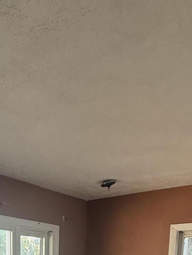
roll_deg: -1.5
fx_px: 348
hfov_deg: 29.5
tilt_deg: -8.3
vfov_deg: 31.5
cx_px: 16
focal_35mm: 47
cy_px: 328
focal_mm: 2.22
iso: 200
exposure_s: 1/99
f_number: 2.2
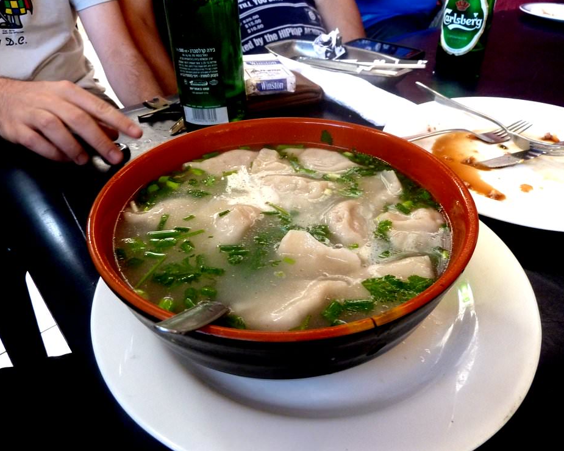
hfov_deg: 64.0
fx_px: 451
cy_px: 227
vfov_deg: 53.2
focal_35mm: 27
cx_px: 299
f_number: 3.3
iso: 320
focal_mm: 4.1
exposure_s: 1/30
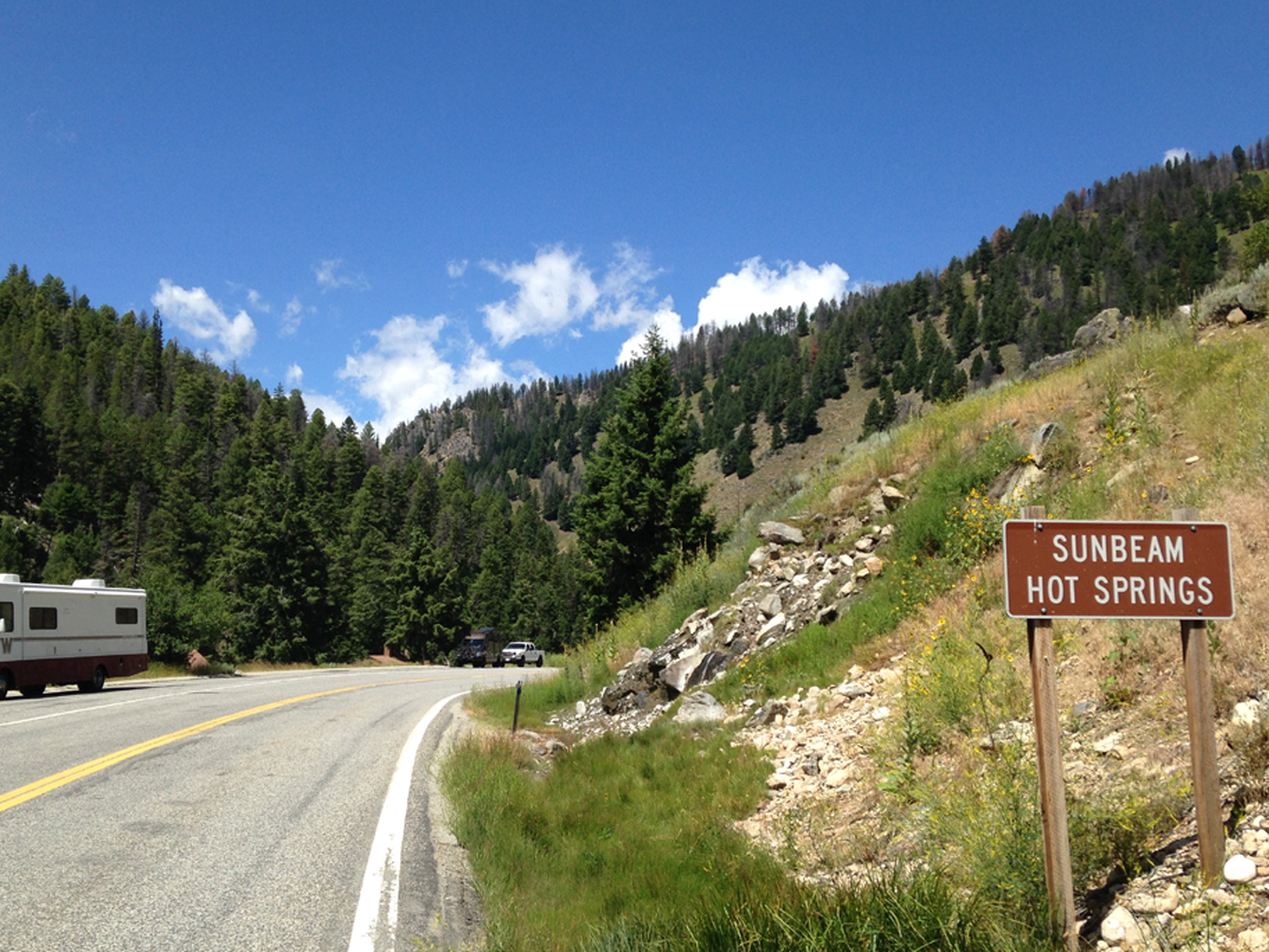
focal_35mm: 37
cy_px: 517
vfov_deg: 38.6
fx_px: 1357
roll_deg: -0.2
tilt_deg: +4.8
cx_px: 587
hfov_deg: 50.1
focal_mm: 4.12
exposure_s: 1/1506
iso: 50
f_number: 2.4
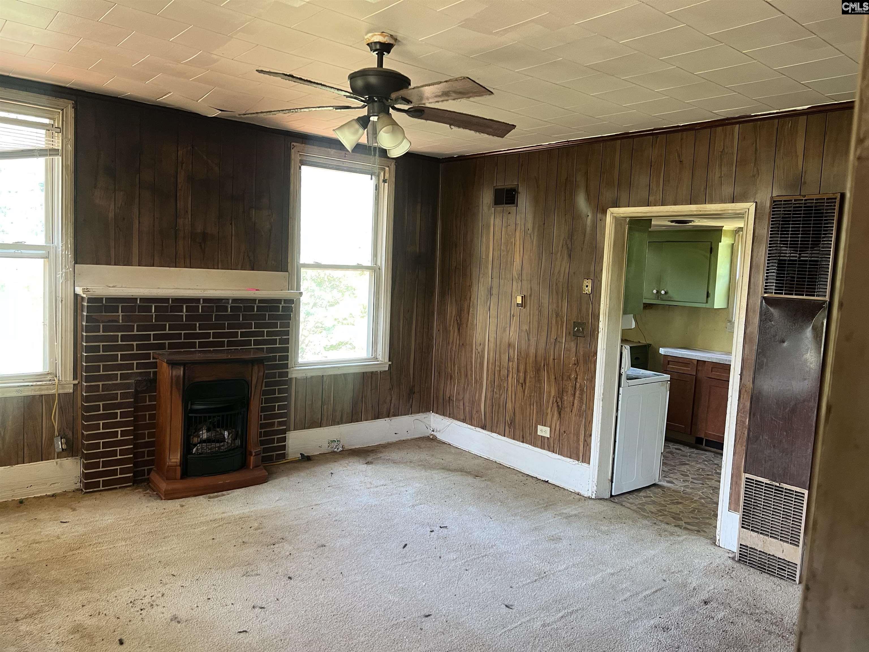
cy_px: 326
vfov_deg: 53.1
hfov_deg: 67.3
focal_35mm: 26
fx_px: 653
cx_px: 434
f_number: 1.5
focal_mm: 5.7
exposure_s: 1/60
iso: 160
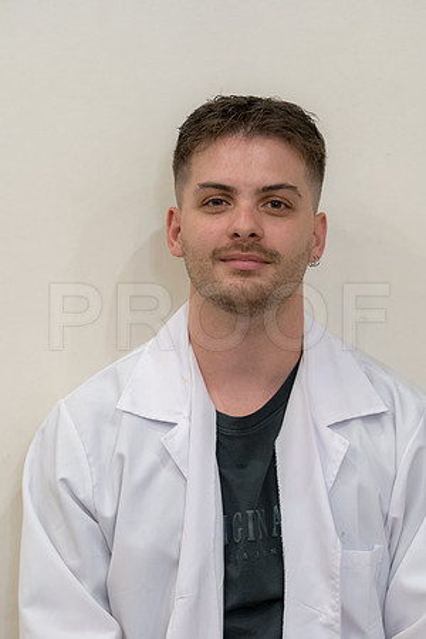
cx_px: 213
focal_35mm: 180
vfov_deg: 11.4
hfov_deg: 7.6
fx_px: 3195
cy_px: 320
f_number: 4
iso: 5000
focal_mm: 180
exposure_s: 1/80
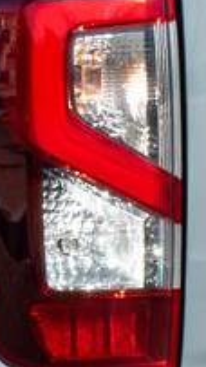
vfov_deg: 3.8
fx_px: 5464
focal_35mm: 562
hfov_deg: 2.2
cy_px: 109
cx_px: -22
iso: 250
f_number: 11
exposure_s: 1/500
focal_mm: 24
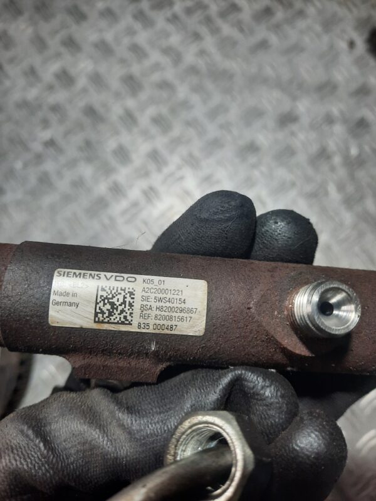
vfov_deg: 69.4
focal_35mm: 25
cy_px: 250
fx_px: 362
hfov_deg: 54.9
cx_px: 188
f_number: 2
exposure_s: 1/50
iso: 125
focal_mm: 4.6
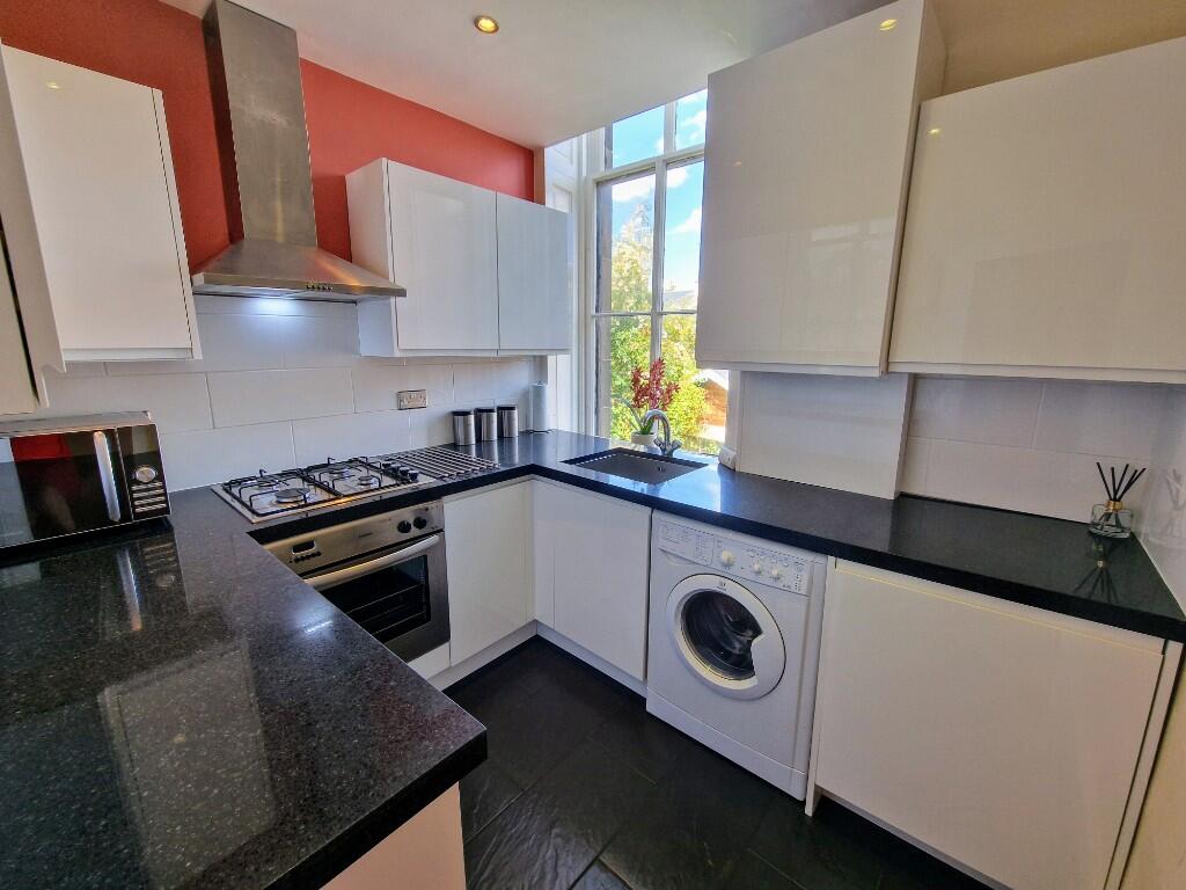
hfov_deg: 106.2
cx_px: 593
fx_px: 445
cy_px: 445
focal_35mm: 13
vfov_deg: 89.9
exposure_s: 1/50
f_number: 2.2
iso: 50
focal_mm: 2.2
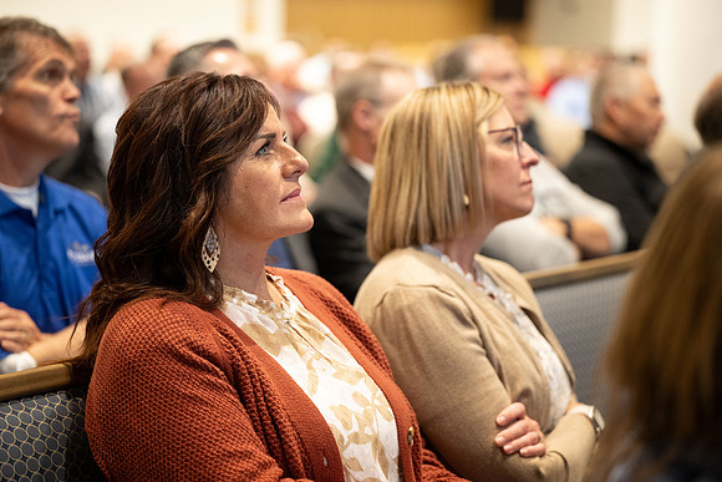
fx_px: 1805
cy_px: 241
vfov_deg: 15.2
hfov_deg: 22.6
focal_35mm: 90
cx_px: 361
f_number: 2.8
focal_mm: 90
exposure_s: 1/100
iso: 1600
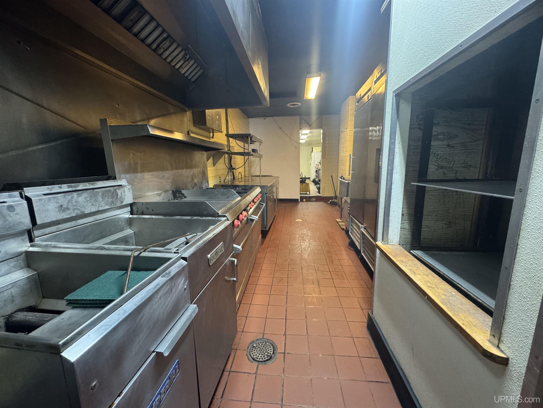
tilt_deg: -10.8
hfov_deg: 102.1
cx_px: 272
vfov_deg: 85.7
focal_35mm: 14
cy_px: 204
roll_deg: +1.3
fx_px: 220
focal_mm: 2.22
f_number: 2.2
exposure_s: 1/60
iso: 800
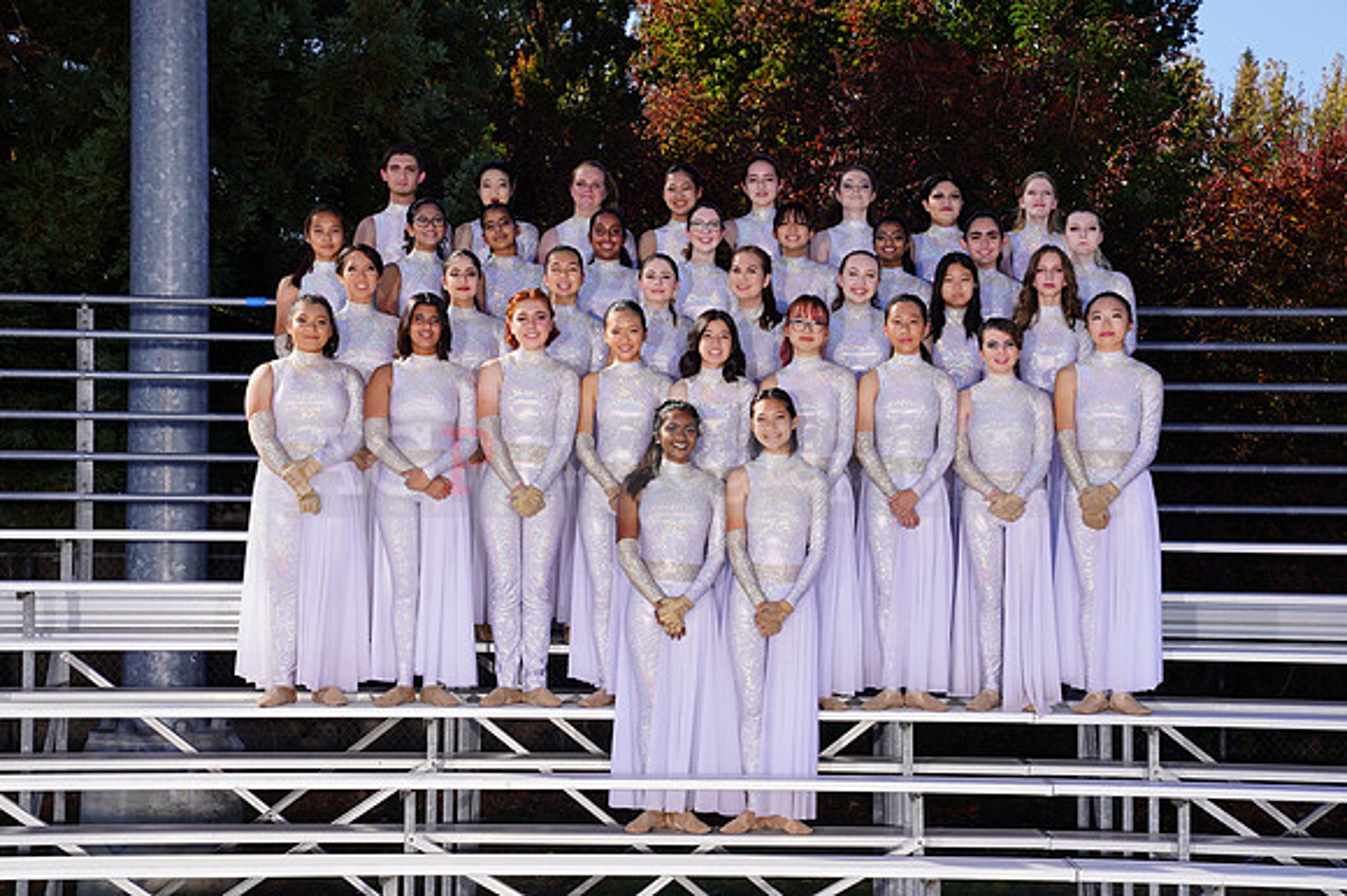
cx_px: 674
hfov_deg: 28.9
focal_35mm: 70
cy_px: 448
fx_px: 2618
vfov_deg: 19.4
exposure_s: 1/200
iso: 100
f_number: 9
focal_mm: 70
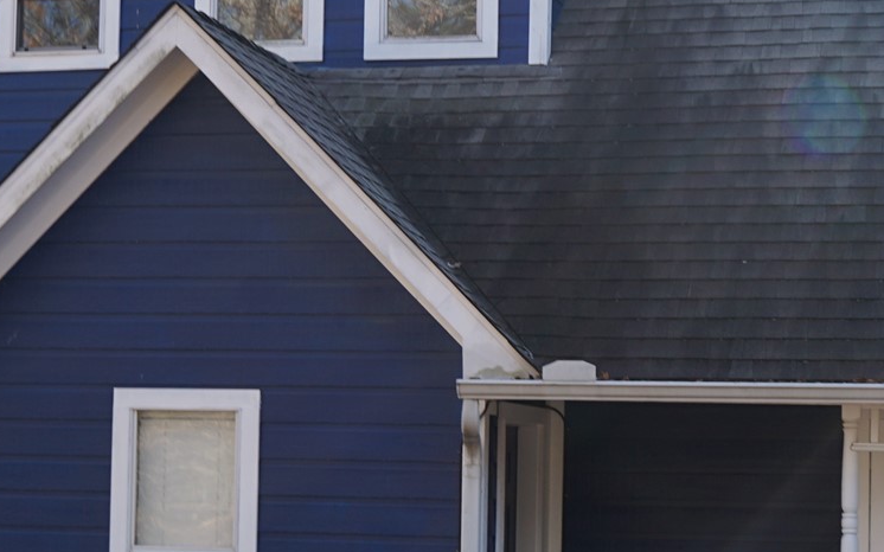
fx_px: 2144
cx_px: 494
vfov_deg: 14.6
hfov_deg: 23.3
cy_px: 393
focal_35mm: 89
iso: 100
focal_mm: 30
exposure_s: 1/80
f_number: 6.3
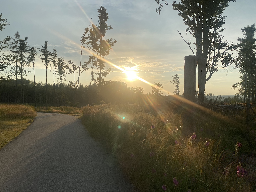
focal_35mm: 26
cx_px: 128
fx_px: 192
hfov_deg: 67.3
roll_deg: -1.9
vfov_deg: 53.1
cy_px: 96
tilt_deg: +1.3
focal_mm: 4.25
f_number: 1.8
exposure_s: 1/3300
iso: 32
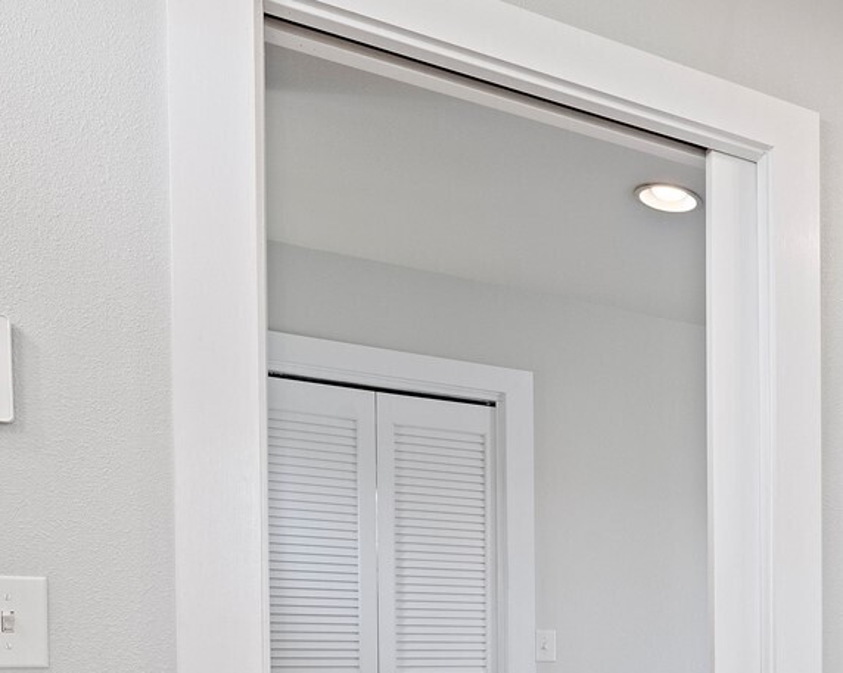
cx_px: 1024
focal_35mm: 39
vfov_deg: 34.8
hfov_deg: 35.9
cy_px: 668
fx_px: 973
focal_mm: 14
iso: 400
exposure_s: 1/8
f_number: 9
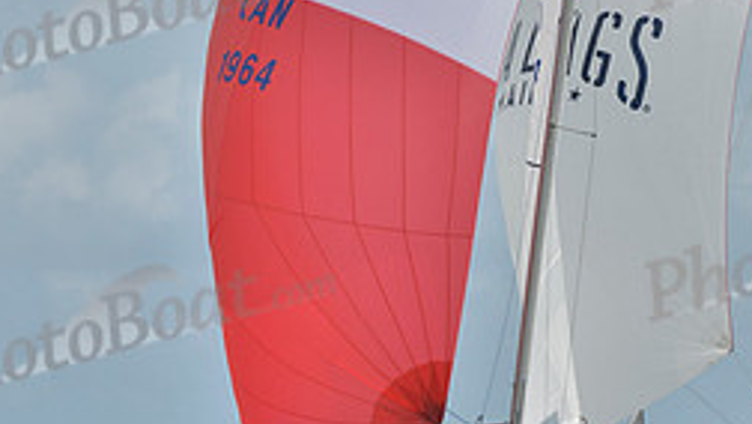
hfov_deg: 4.5
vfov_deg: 2.5
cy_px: 131
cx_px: 491
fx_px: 9635
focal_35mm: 483
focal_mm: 200
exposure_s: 1/1250
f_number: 8
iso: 280
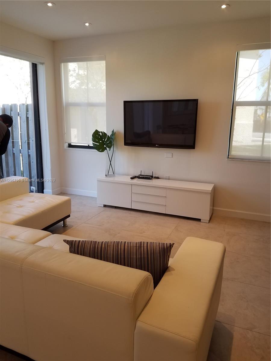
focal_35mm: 26
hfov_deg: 53.1
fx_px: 271
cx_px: 136
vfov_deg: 67.3
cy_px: 180
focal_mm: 4.2
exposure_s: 1/60
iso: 50
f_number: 1.7
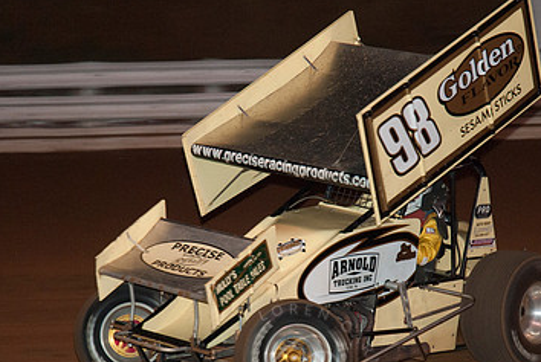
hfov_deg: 11.9
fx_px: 2588
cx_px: 293
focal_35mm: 172
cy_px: 254
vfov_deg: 8.0
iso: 250
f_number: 4.5
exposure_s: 1/200
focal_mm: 70
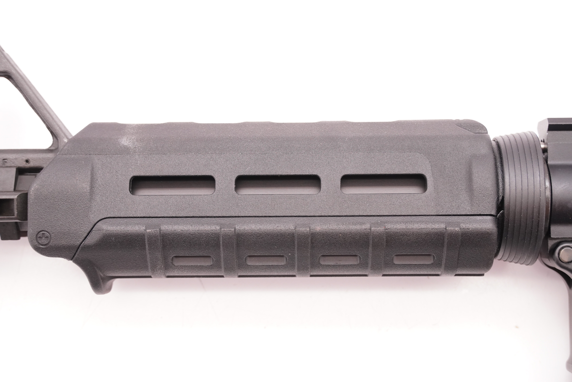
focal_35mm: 68
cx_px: 286
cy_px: 191
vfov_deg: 20.2
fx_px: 1073
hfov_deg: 29.8
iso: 1000
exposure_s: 1/125
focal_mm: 45
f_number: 5.6
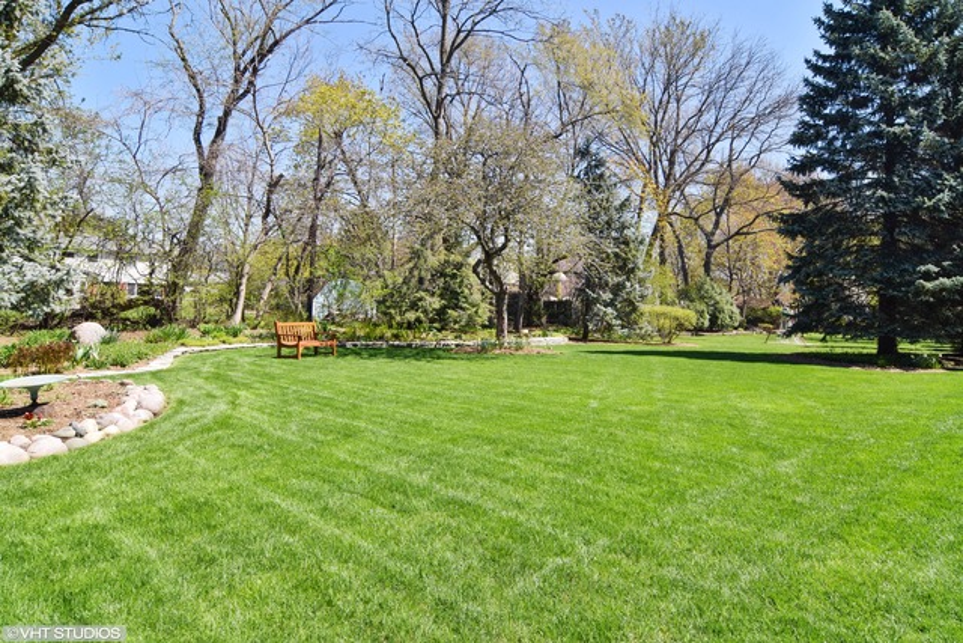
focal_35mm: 18
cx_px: 482
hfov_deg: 90.0
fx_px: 482
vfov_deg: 67.4
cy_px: 322
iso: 200
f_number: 10
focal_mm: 12
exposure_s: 1/200
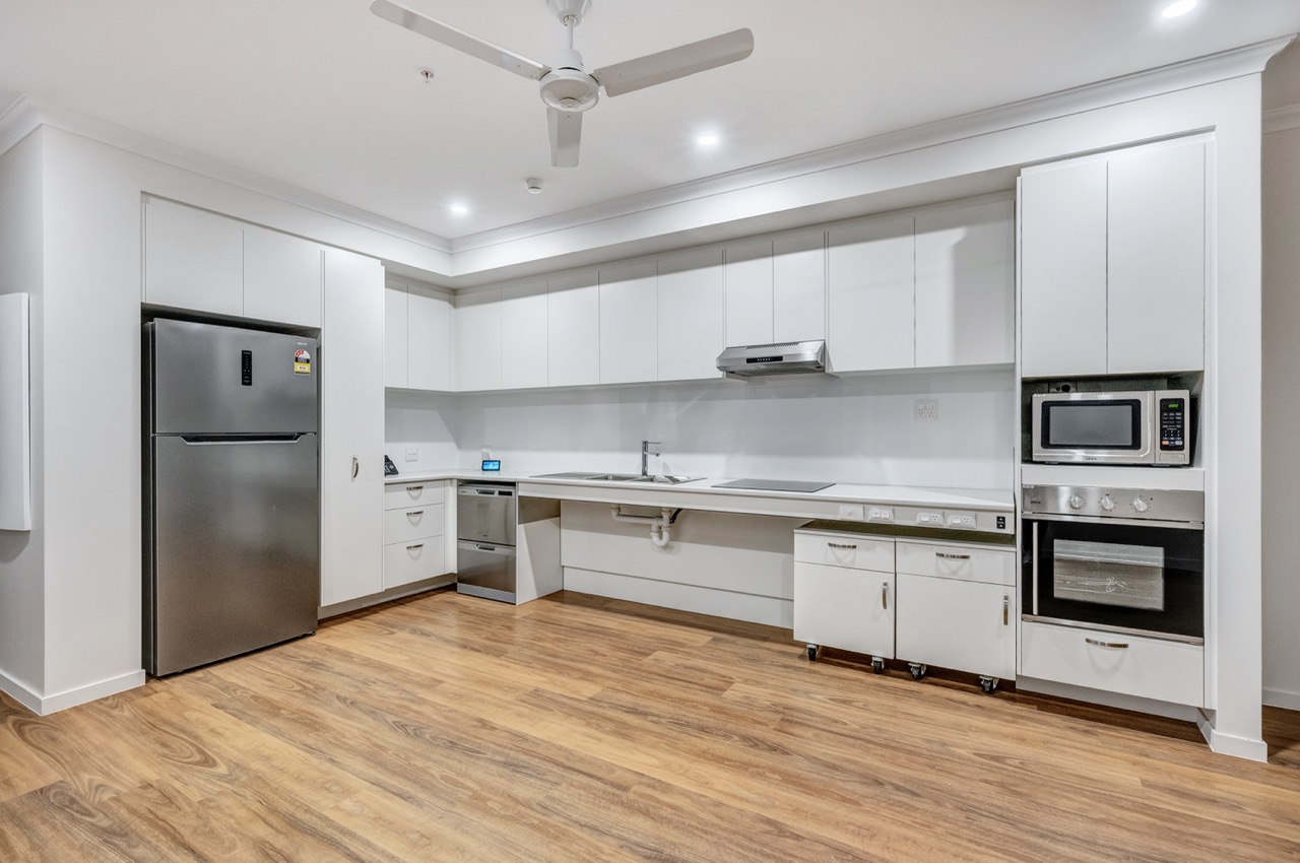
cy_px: 432
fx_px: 577
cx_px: 650
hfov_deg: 96.8
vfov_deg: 73.6
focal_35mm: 16
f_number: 8
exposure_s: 1/20
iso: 800
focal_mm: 16
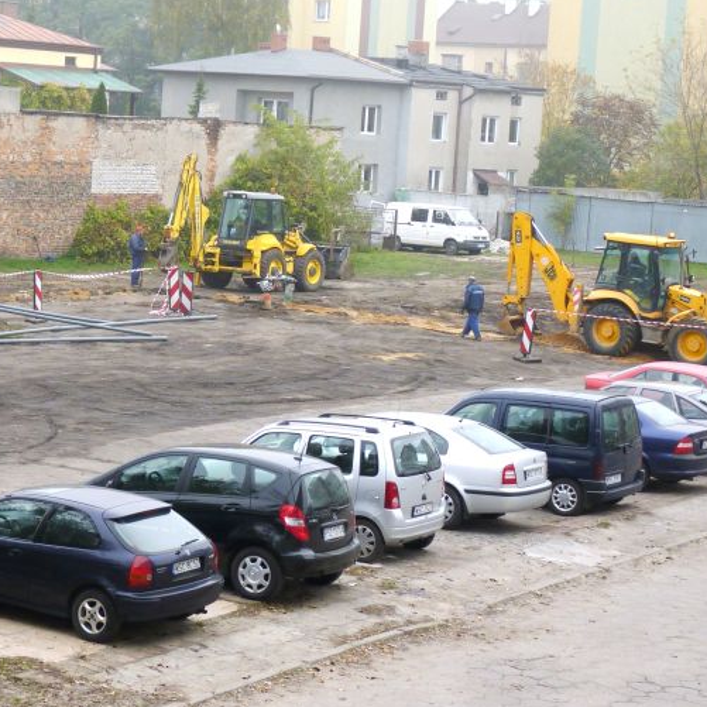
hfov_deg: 17.8
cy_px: 205
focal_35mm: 97
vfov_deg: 17.8
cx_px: 164
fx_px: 2241
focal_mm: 9.8
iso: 80
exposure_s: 1/125
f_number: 3.6
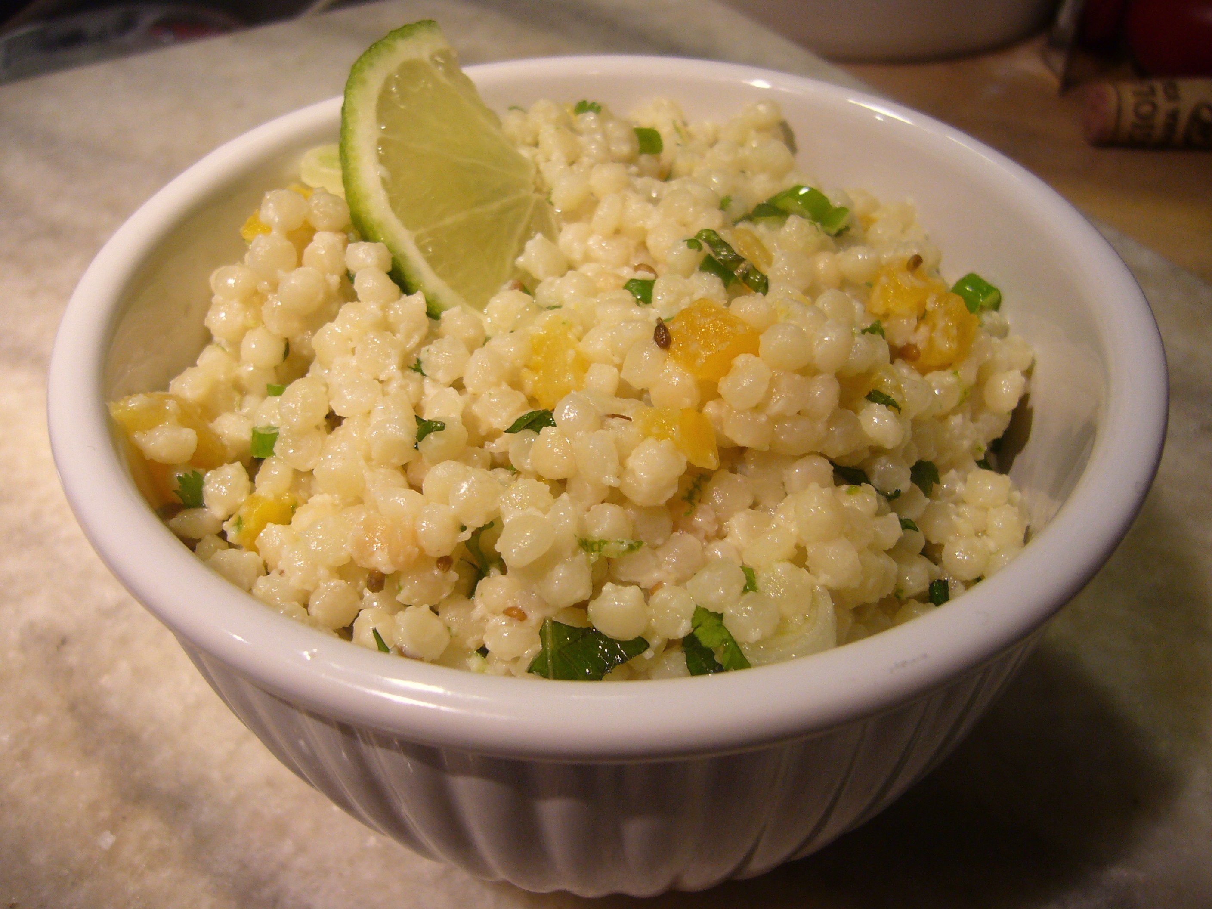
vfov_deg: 40.7
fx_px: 1225
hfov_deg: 52.6
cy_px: 454
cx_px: 606
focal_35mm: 35
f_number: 2.8
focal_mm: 5.8
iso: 100
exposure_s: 1/15
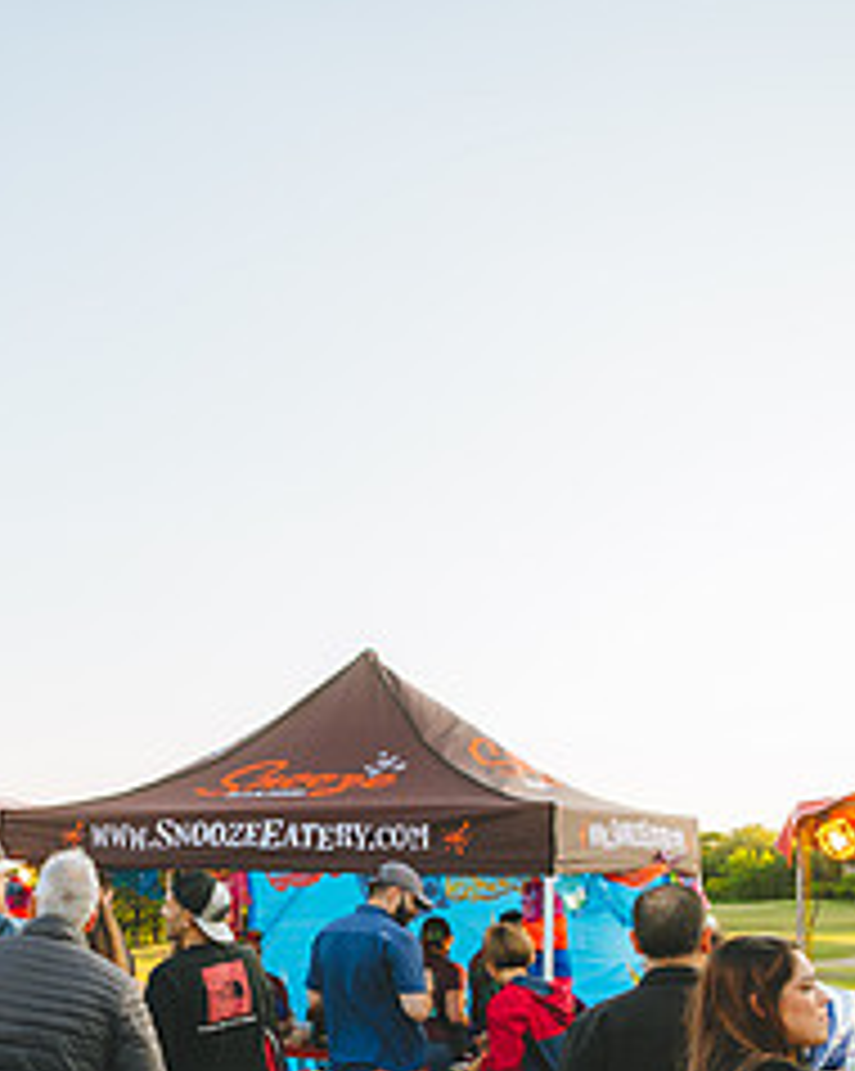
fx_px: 1742
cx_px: -68
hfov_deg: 25.7
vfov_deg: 33.2
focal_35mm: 55
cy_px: 853
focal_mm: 24
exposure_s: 1/160
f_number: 3.5
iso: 64
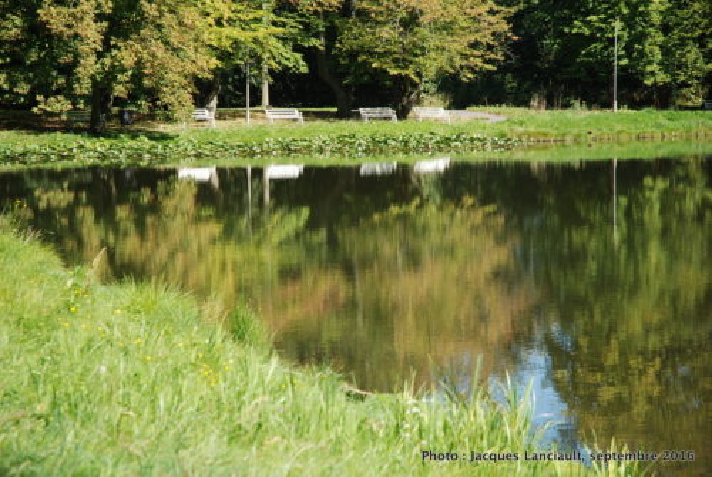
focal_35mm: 105
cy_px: 238
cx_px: 356
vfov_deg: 13.1
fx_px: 2080
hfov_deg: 19.4
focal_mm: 70
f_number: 4.5
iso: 100
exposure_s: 1/200
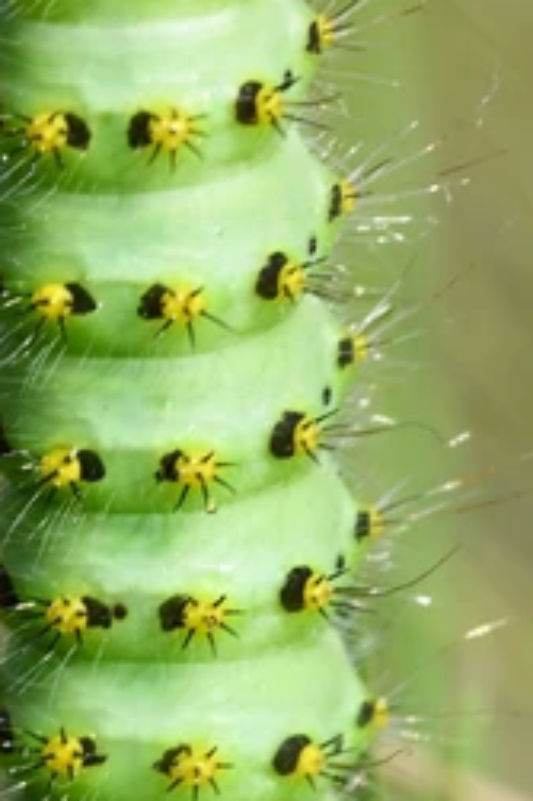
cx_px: 281
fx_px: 8895
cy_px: 539
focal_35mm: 400
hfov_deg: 3.4
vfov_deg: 5.2
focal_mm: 105
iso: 100
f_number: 16
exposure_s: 1/60
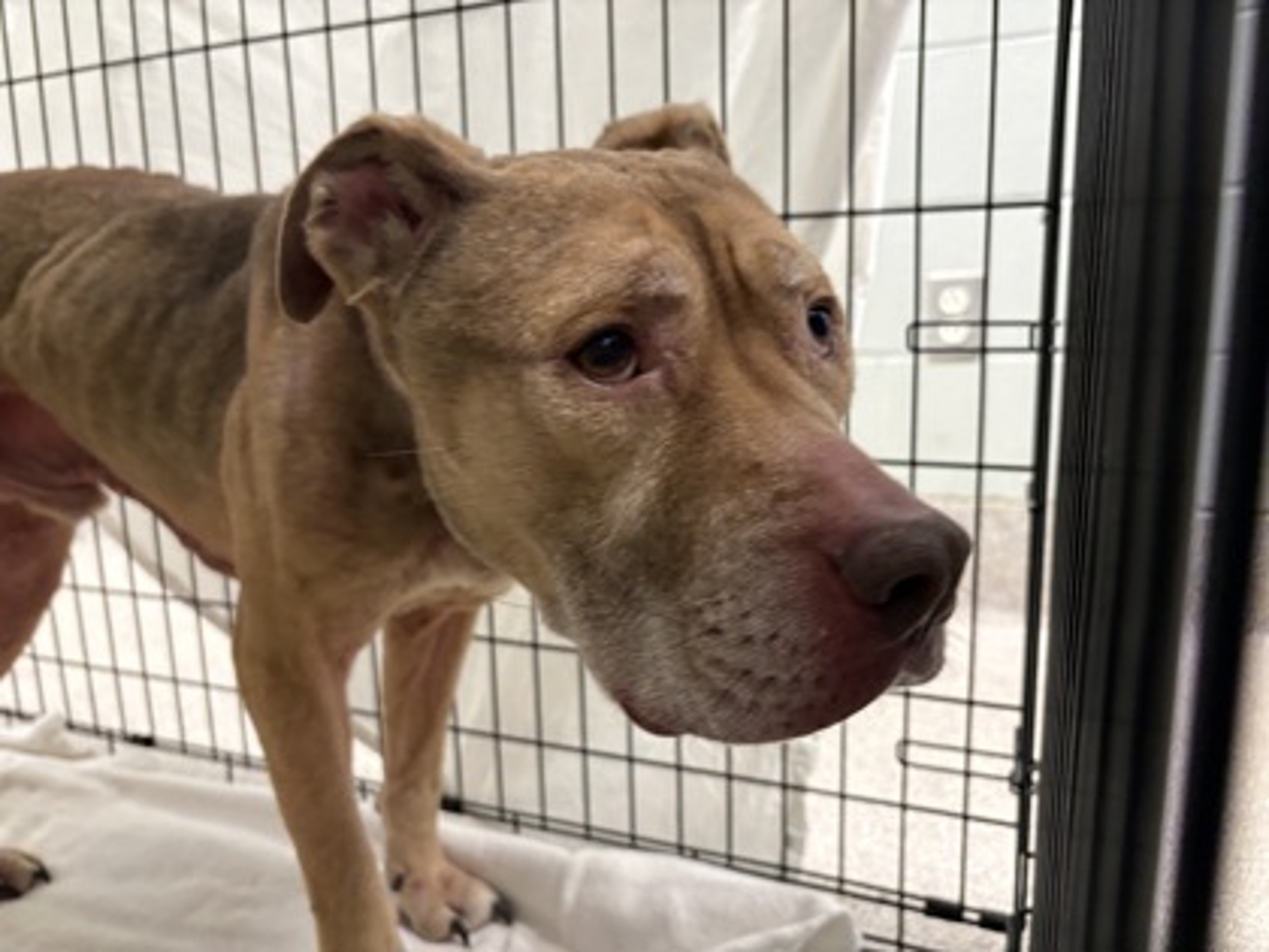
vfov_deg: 53.1
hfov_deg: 67.3
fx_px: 953
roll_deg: +2.2
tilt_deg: -10.3
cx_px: 634
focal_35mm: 26
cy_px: 476
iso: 250
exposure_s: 1/60
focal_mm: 5.96
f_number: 1.6
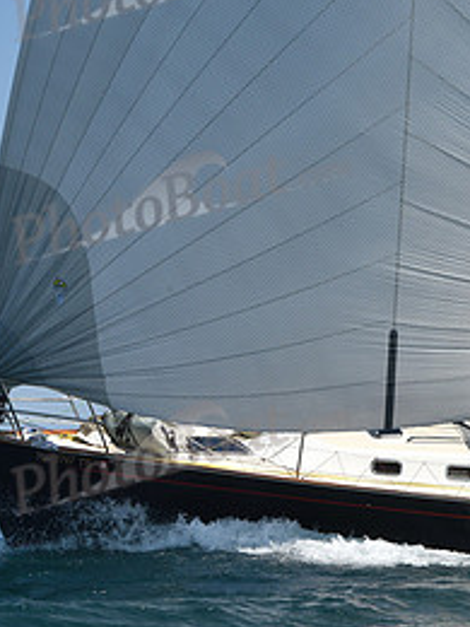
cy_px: 293
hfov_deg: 9.8
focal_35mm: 150
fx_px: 2716
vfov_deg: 13.2
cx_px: 477
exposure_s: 1/1600
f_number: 7.1
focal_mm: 70
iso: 250
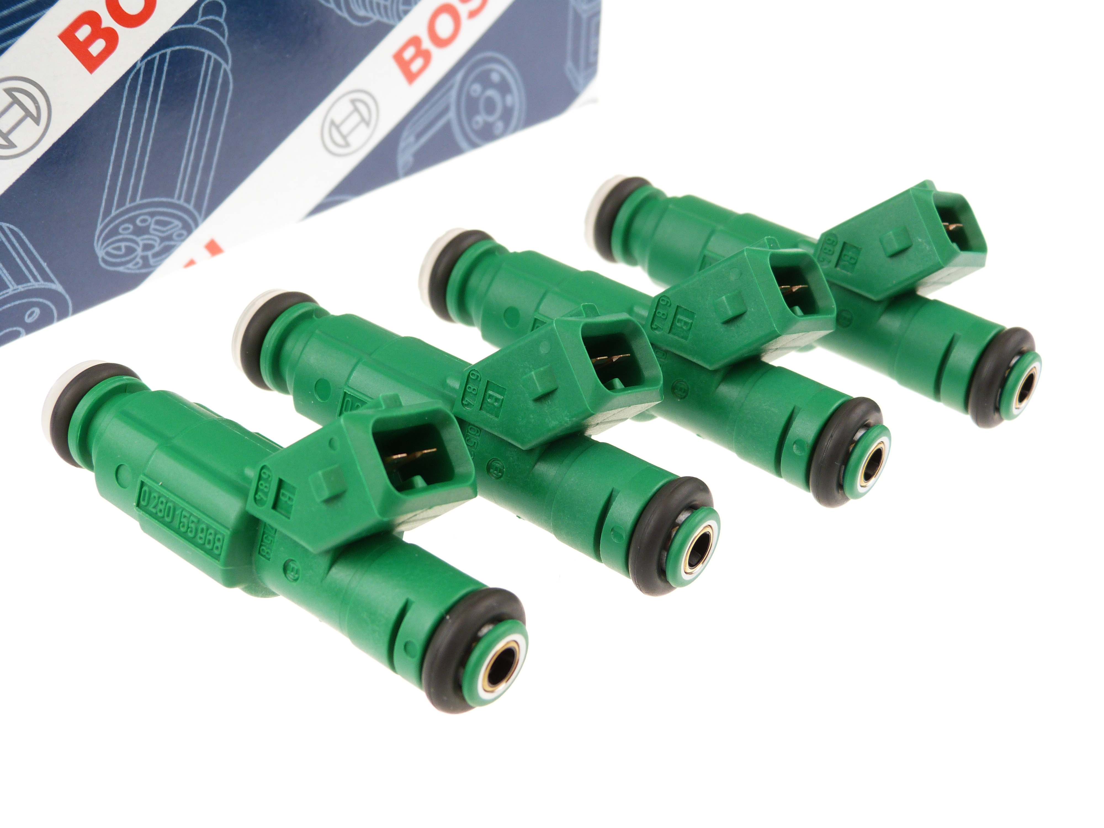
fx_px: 1403
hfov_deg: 42.9
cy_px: 414
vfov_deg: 32.9
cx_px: 552
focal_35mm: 44
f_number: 3.2
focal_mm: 7.8
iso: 100
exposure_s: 1/80
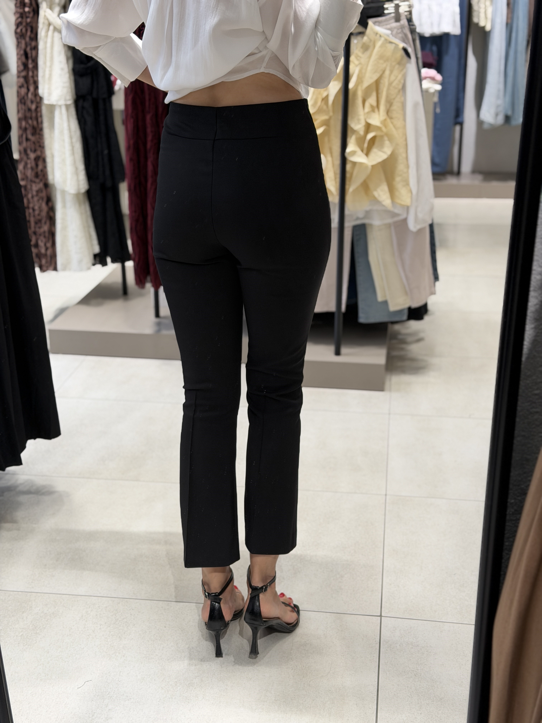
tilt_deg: -35.7
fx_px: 1002
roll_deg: +1.4
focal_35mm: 48
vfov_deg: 39.7
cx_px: 271
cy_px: 362
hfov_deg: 30.3
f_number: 1.78
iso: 50
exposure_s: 1/121
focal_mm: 6.76
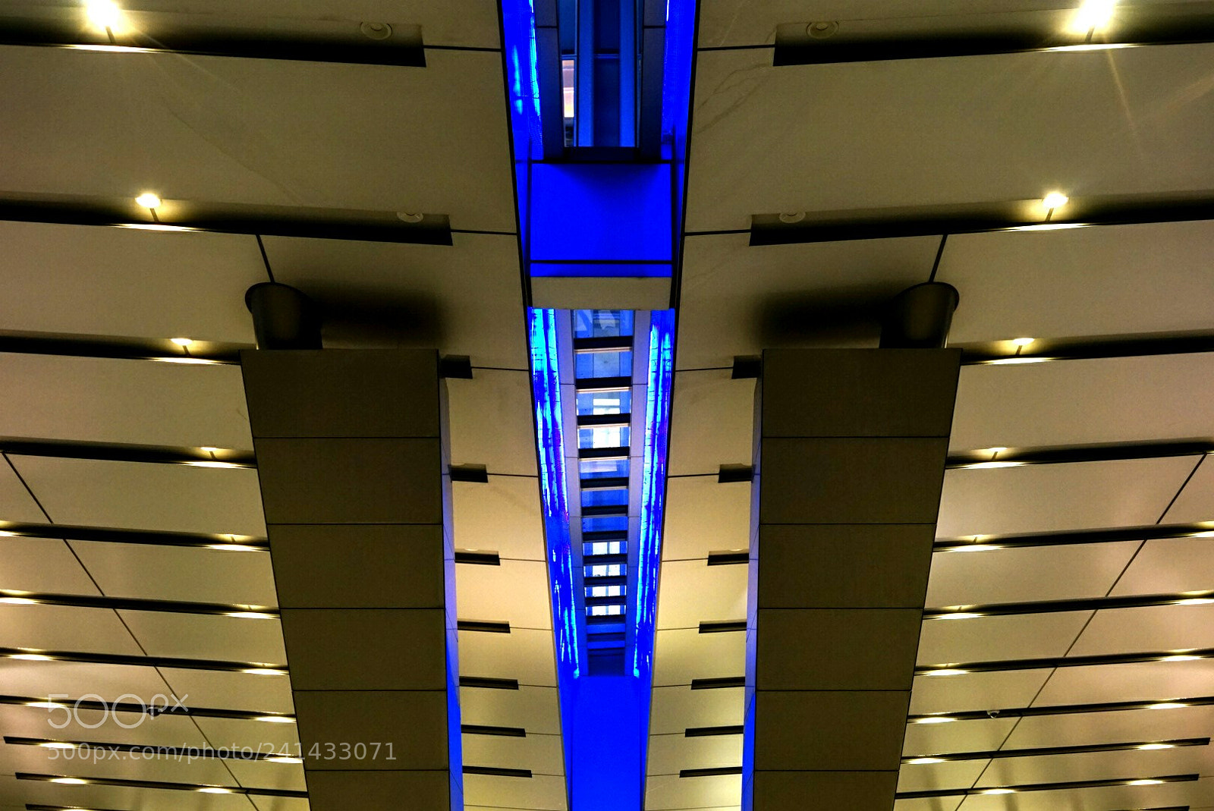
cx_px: 607
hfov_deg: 39.6
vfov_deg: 27.0
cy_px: 406
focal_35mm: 50
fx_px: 1687
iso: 1600
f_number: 4.5
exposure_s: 1/50
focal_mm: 50
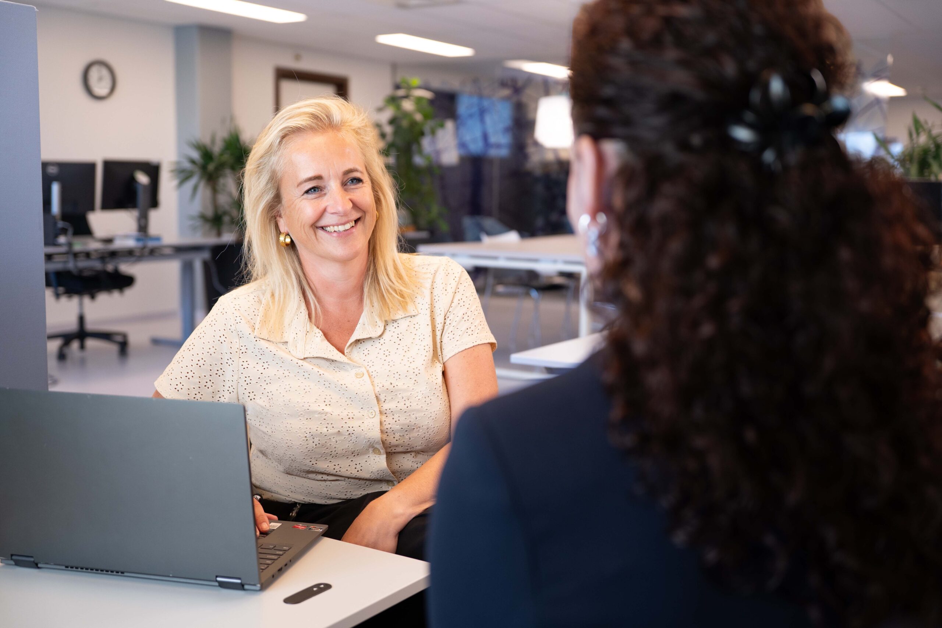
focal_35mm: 40
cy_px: 314
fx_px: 1047
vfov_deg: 33.4
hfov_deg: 48.5
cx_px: 471
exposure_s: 1/250
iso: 800
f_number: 2.8
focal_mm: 40
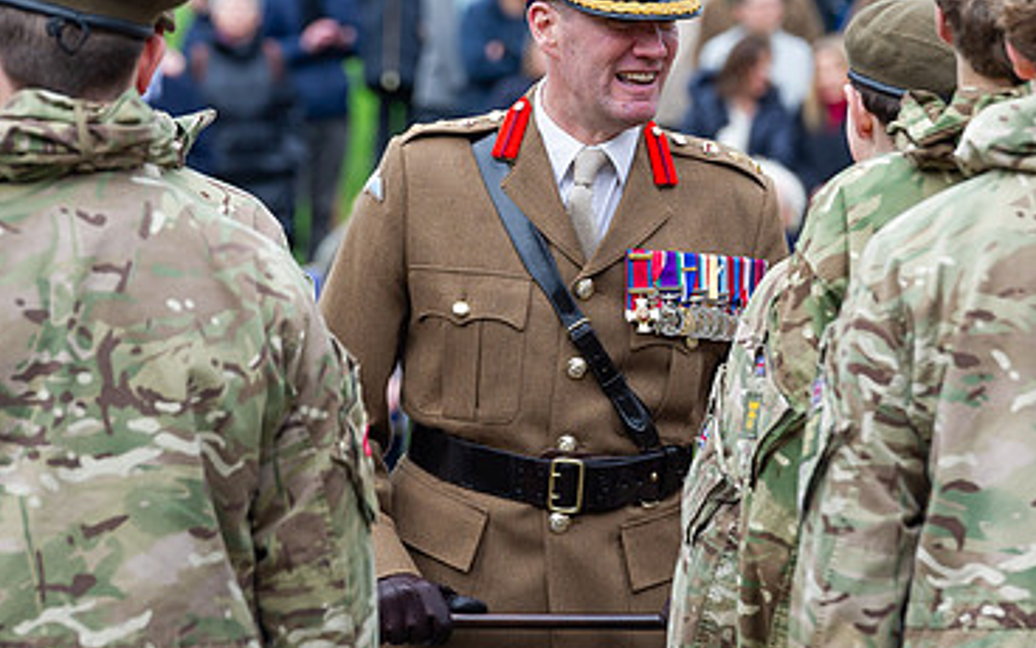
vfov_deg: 3.6
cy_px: 288
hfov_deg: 5.8
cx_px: 605
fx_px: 10221
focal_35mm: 362
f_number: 6.3
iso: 640
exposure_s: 1/250
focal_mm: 200
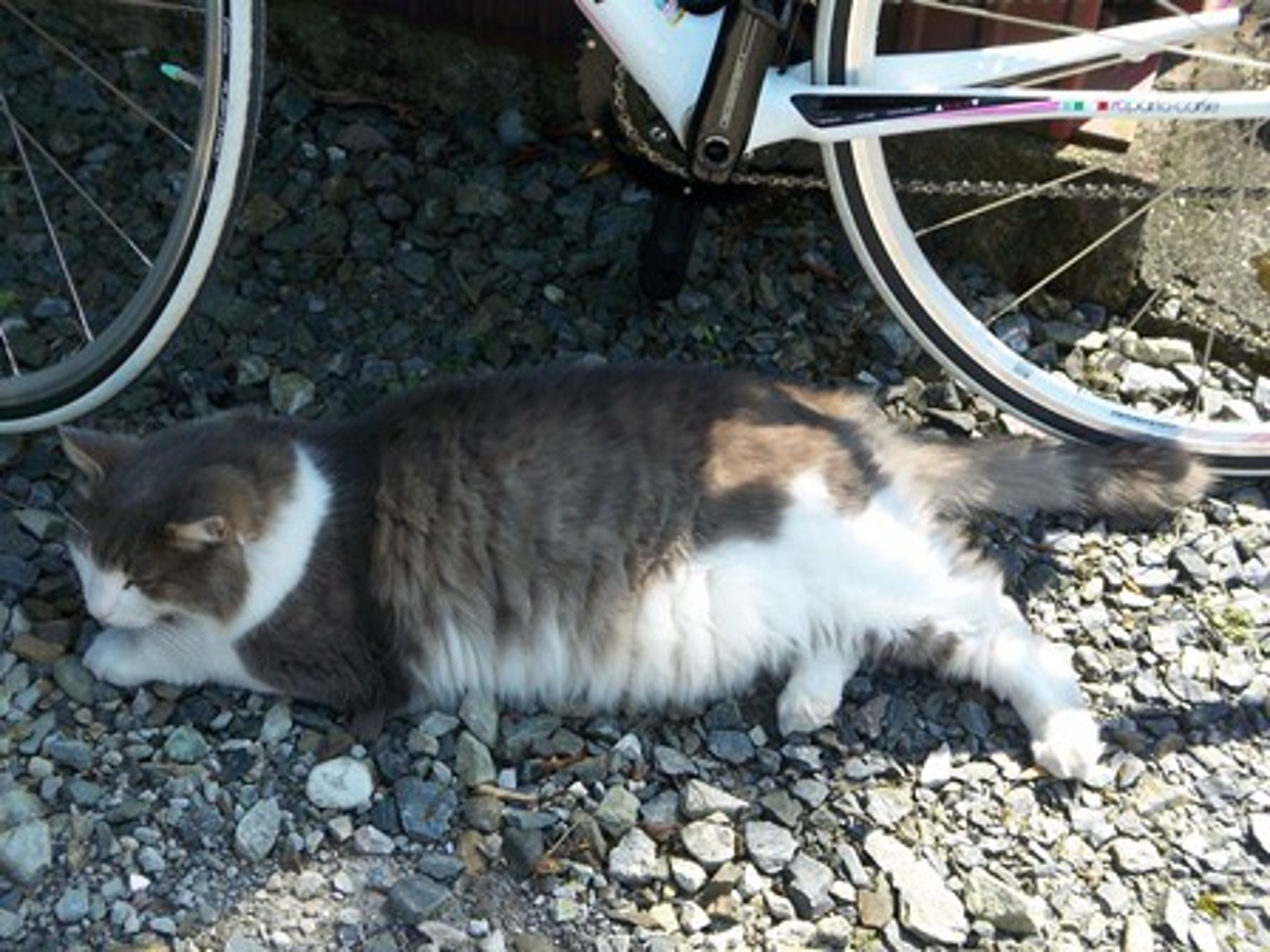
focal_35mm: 49
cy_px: 476
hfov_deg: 38.9
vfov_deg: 29.7
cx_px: 635
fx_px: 1798
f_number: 4
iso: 50
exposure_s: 1/100
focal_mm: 8
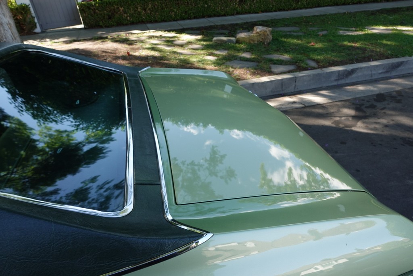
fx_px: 275
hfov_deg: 73.7
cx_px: 206
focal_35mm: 24
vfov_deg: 53.2
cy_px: 138
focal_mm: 9.4
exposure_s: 1/125
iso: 125
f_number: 4
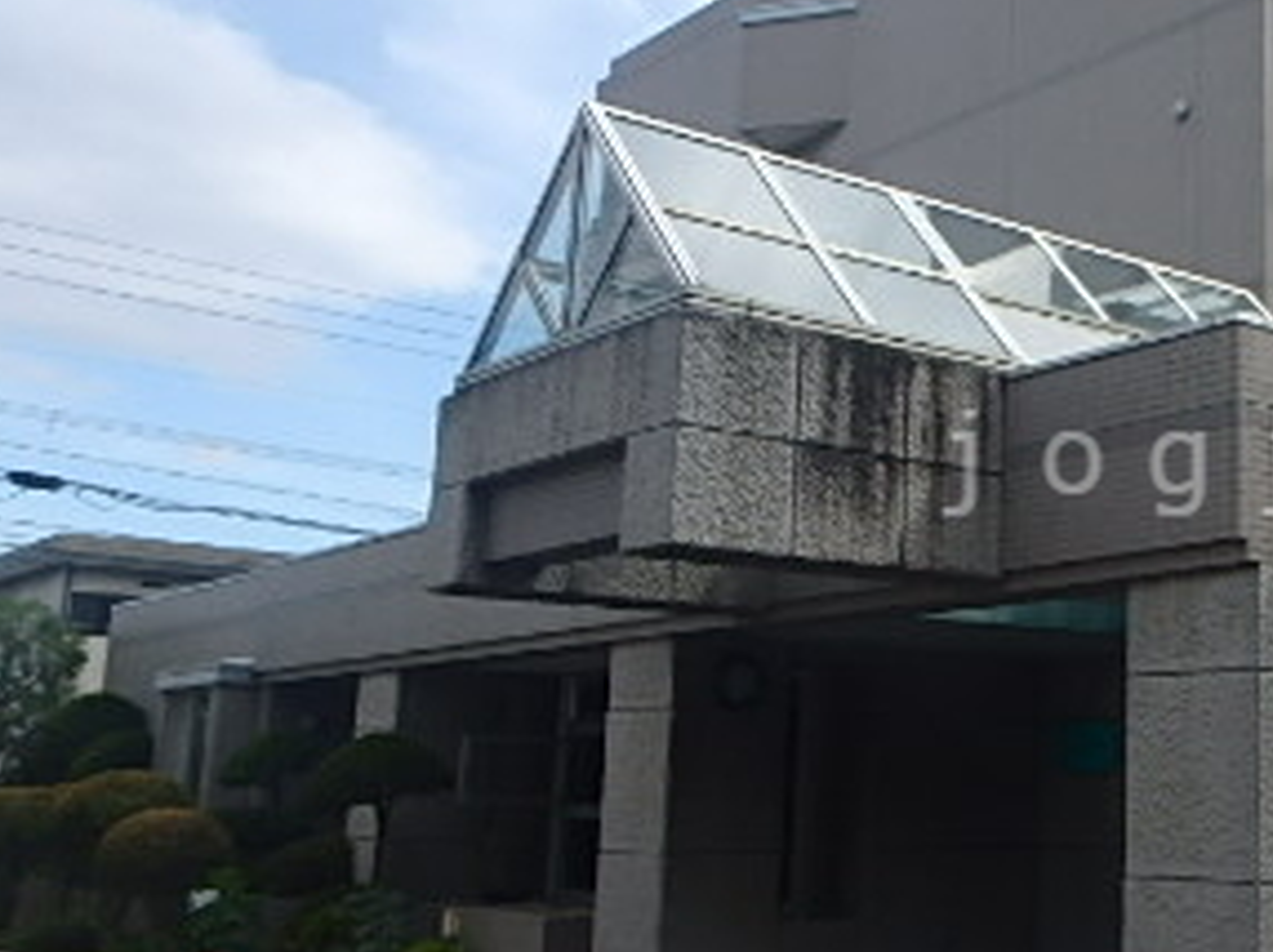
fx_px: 1727
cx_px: 1246
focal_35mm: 47
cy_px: 463
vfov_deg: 30.8
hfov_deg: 36.7
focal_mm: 3.7
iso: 125
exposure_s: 1/400
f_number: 6
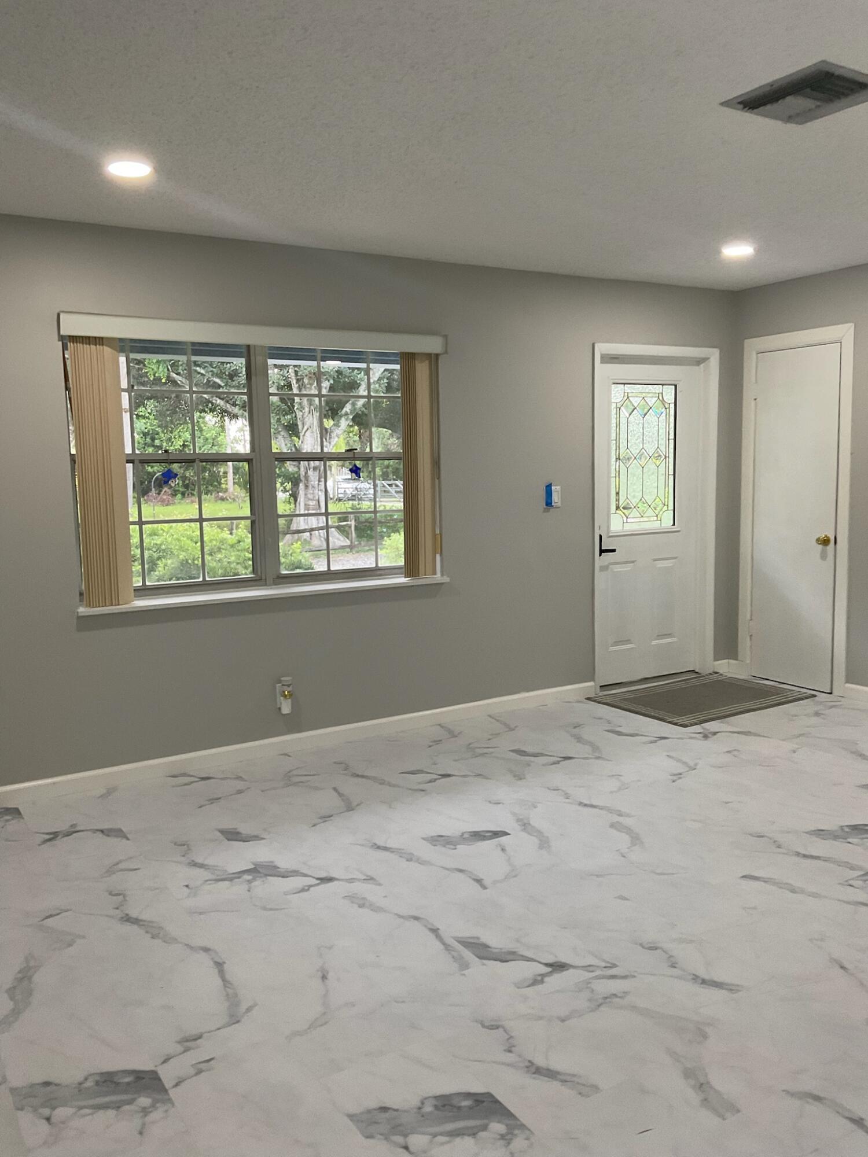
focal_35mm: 29
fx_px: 970
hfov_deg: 48.2
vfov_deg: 61.7
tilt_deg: -6.4
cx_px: 434
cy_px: 578
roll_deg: +0.9
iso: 64
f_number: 1.8
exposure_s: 1/75
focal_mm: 3
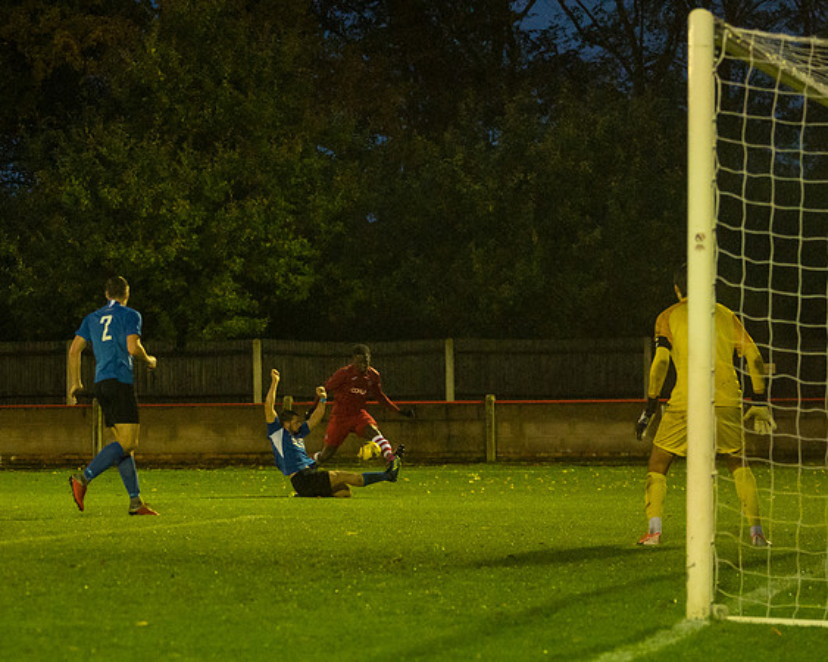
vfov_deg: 10.0
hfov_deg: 12.5
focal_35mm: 154
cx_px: 276
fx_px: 3771
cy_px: 368
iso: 5000
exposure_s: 1/1000
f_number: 2.8
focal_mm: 82
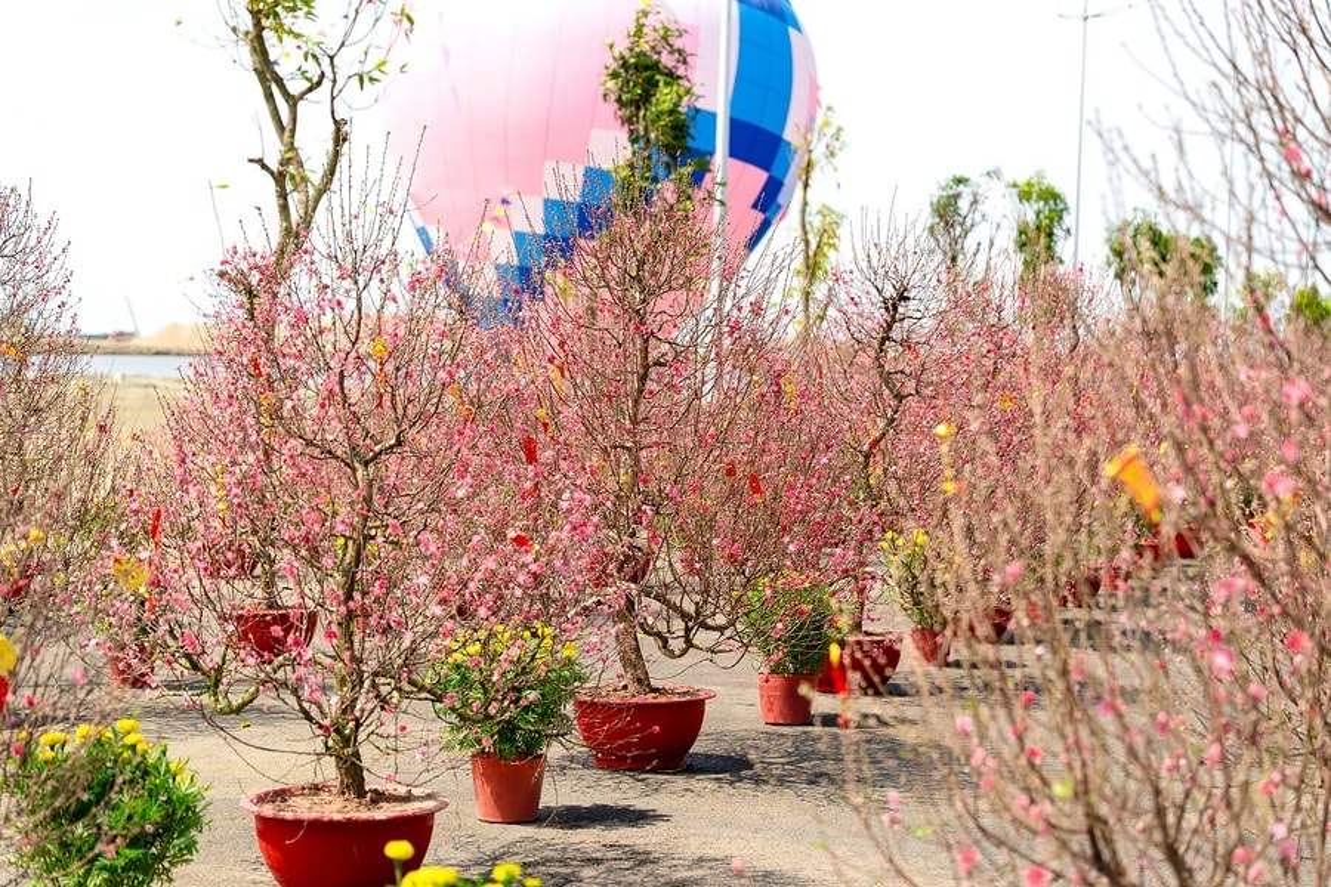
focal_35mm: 70
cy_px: 444
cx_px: 666
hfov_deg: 28.8
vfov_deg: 19.5
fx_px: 2588
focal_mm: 70
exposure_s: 1/1600
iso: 100
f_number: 2.8
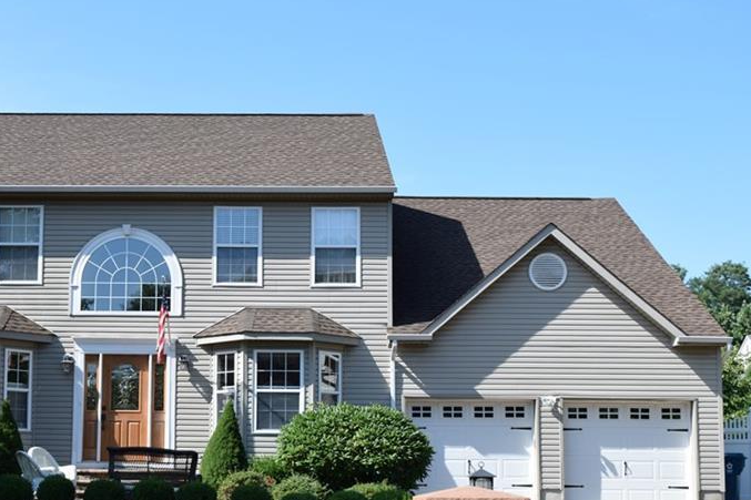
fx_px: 1230
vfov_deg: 22.8
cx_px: 245
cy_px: 354
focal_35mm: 59
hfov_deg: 33.6
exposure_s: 1/200
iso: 100
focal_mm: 26
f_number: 7.1
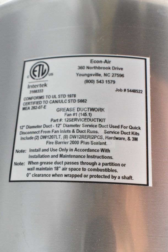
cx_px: 84
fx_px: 336
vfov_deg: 41.1
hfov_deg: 28.1
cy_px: 126
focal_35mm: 48
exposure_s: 1/250
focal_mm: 32
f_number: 8
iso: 6400
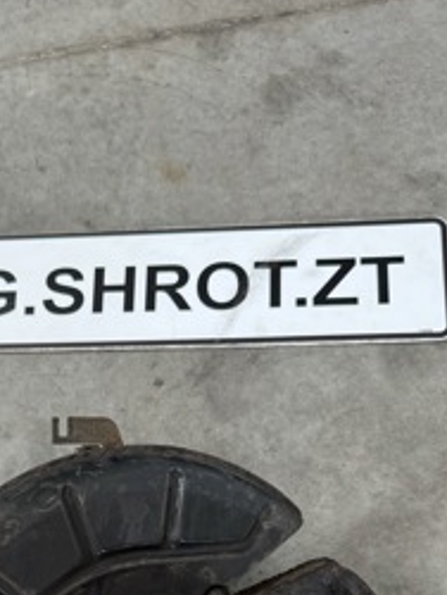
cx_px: 119
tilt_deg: -73.5
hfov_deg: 31.1
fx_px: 791
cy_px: 555
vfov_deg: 37.9
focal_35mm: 46
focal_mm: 6.76
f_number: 1.78
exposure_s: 1/121
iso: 125
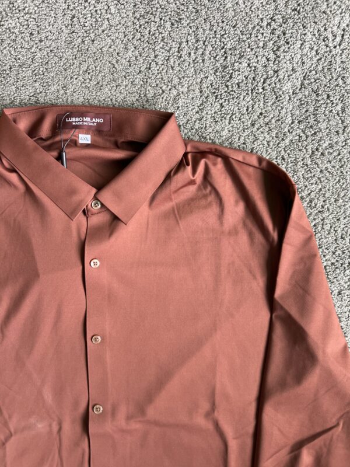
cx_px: 175
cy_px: 234
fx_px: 351
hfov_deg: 53.1
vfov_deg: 67.3
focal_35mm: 26
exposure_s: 1/50
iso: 80
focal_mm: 5.7
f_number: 1.5
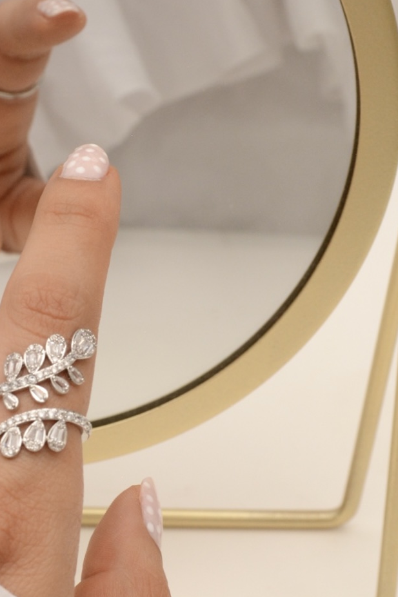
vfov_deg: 19.6
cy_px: 385
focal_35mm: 104
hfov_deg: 13.0
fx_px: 1725
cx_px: 2
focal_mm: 30
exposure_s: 1/400
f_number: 10
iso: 500
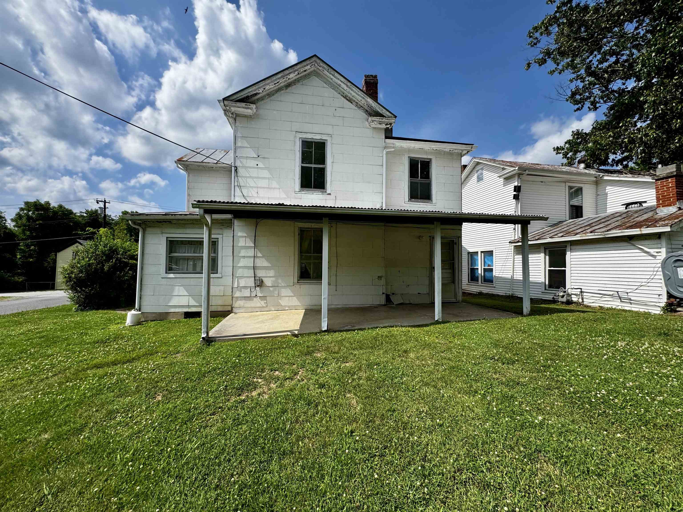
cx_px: 342
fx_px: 276
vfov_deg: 85.7
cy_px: 256
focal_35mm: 14
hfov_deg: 102.1
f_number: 2.2
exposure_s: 1/2146
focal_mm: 2.22
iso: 50
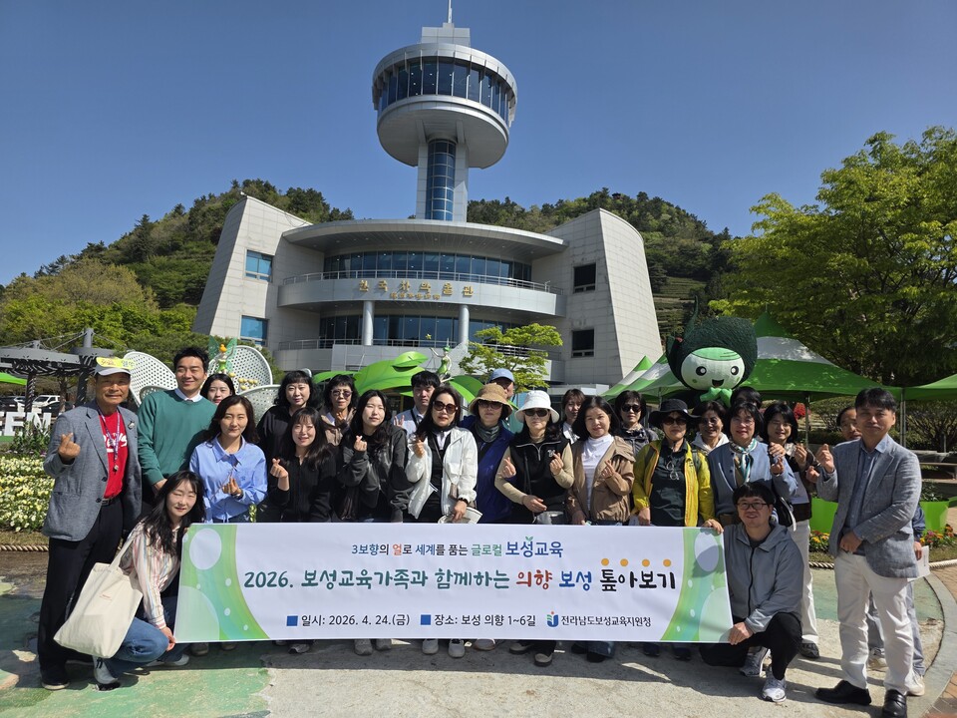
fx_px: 636
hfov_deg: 73.9
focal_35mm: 23
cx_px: 478
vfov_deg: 58.9
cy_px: 359
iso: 80
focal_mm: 6.3
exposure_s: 1/7944
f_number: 1.7
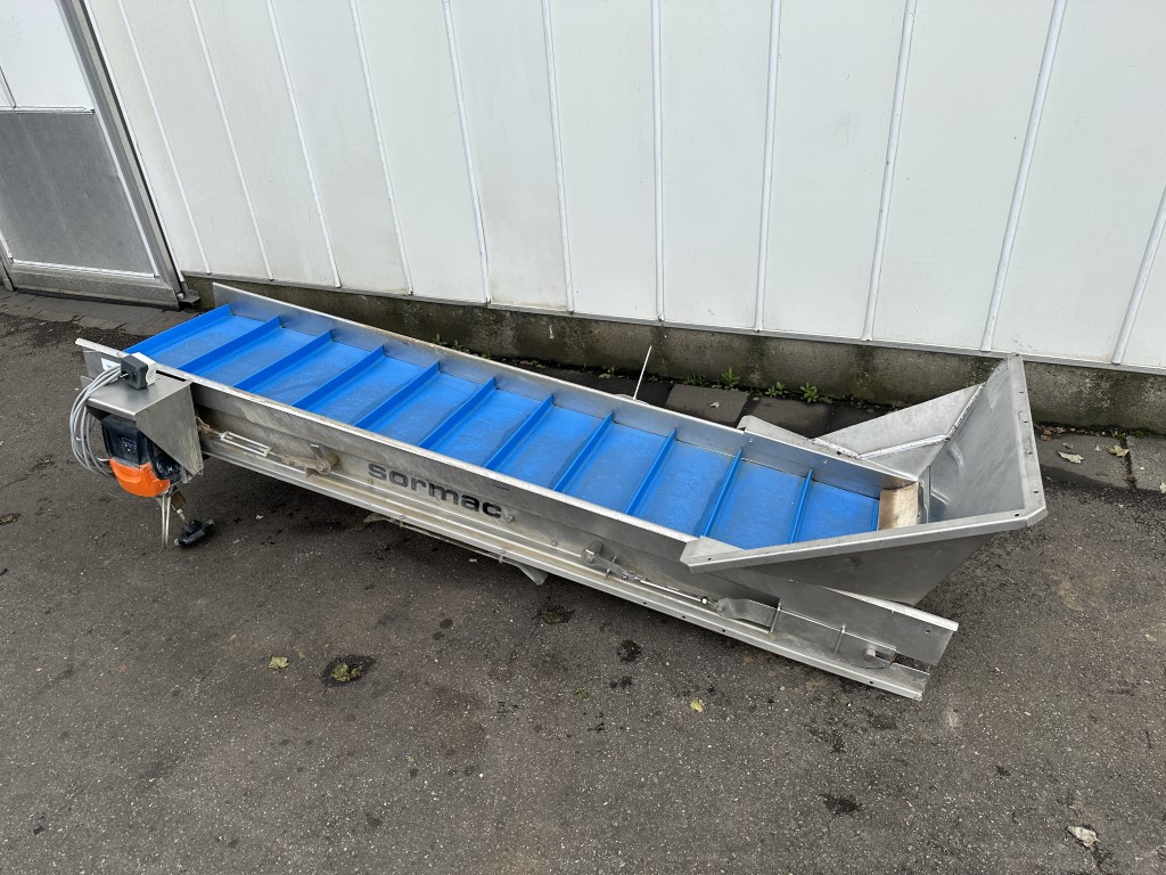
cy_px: 438
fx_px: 808
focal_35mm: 24
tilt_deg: -32.6
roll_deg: +5.2
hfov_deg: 71.6
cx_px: 583
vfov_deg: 56.8
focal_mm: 6.86
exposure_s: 1/1664
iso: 80
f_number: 1.78
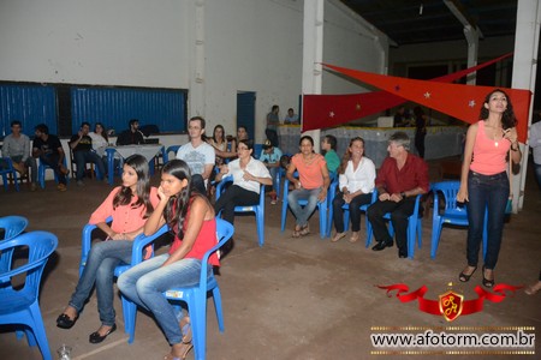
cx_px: 270
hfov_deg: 61.9
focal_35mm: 30
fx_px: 451
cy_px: 180
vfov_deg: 43.6
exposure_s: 1/160
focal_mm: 20
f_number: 3.5
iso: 3200
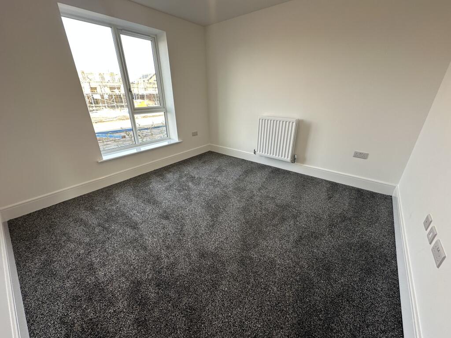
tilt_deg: -23.2
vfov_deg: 85.7
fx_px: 182
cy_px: 169
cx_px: 226
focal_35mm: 14
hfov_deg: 102.1
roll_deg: +0.8
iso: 64
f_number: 2.2
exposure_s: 1/100
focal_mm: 2.22
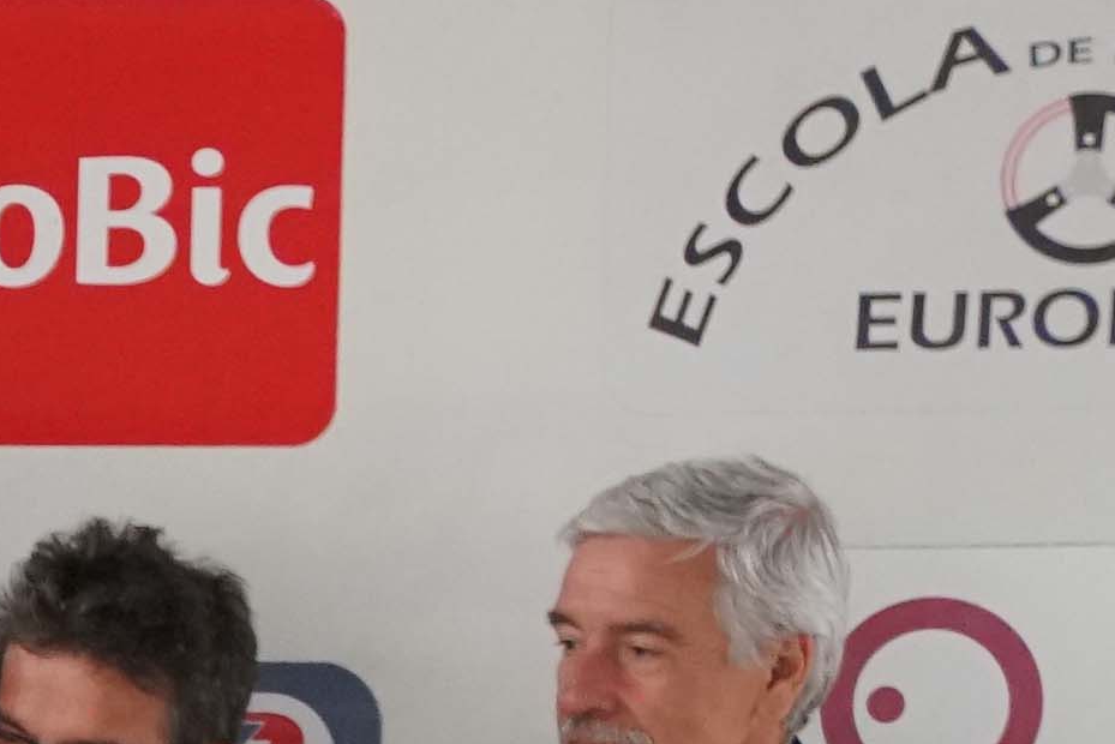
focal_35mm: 300
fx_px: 9301
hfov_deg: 6.5
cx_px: -1785
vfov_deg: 4.5
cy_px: 1841
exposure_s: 1/160
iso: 1250
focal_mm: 31
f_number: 4
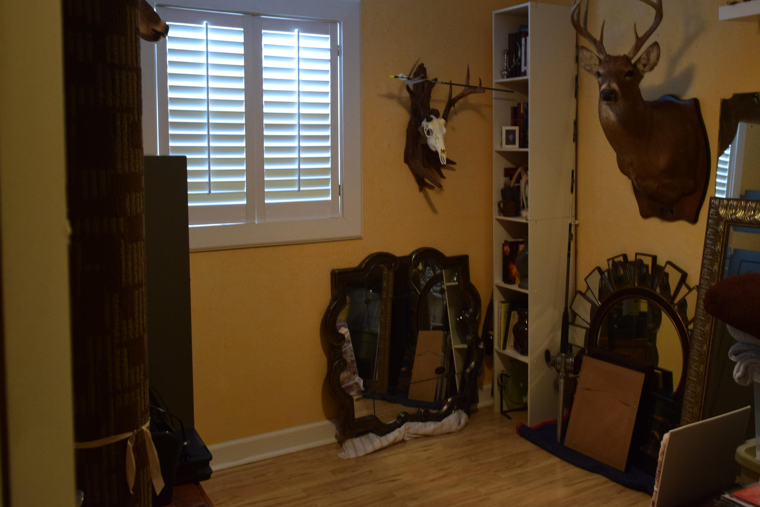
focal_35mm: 34
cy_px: 194
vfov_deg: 38.7
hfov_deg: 55.6
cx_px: 433
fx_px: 718
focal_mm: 18
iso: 1000
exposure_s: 1/15
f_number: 6.3
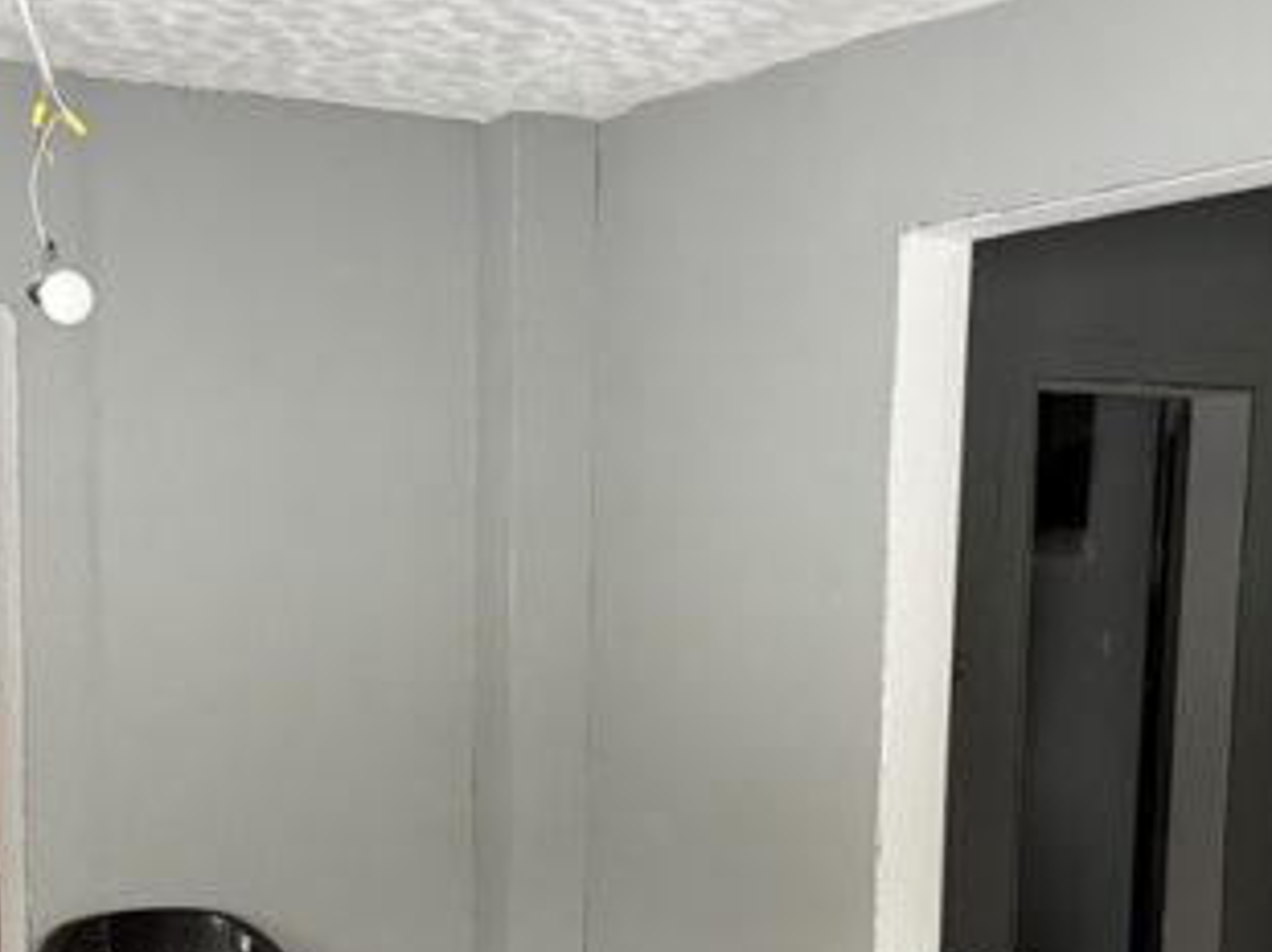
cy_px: 895
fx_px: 2276
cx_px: 513
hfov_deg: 31.1
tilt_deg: -8.7
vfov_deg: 22.9
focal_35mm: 62
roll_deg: -0.7
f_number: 1.78
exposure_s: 1/59
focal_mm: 6.76
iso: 800
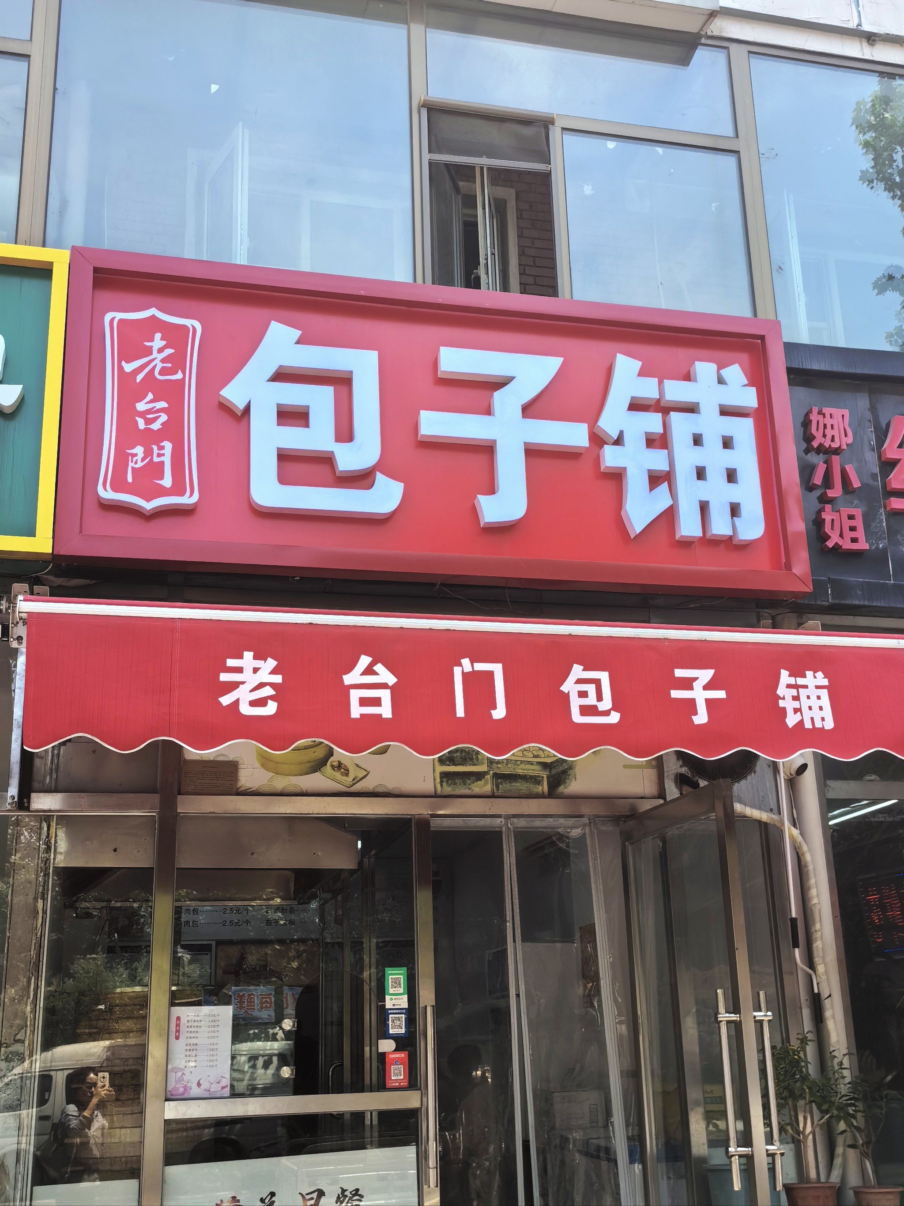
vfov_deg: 49.0
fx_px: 1323
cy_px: 603
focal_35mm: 38
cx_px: 452
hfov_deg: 37.7
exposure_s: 1/1429
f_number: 2
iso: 50
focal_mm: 5.75
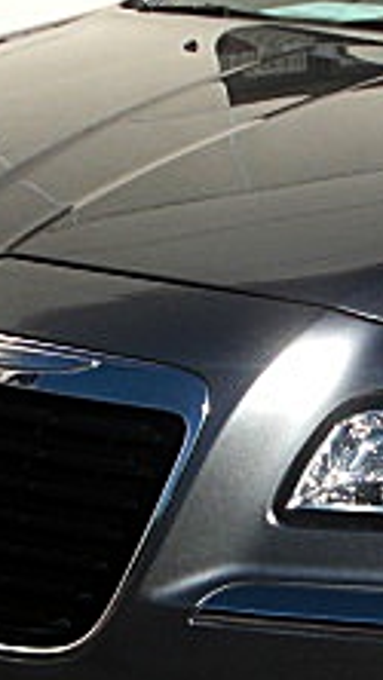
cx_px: 377
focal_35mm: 113
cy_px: 450
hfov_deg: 10.6
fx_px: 2039
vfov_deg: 18.9
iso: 50
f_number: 2.8
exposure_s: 1/800
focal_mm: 6.3
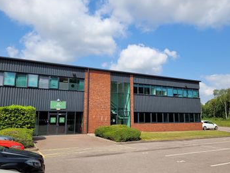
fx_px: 199
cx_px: 115
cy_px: 92
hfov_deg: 60.0
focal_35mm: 30
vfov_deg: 46.7
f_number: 1.8
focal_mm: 5.4
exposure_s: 1/2820
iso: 40
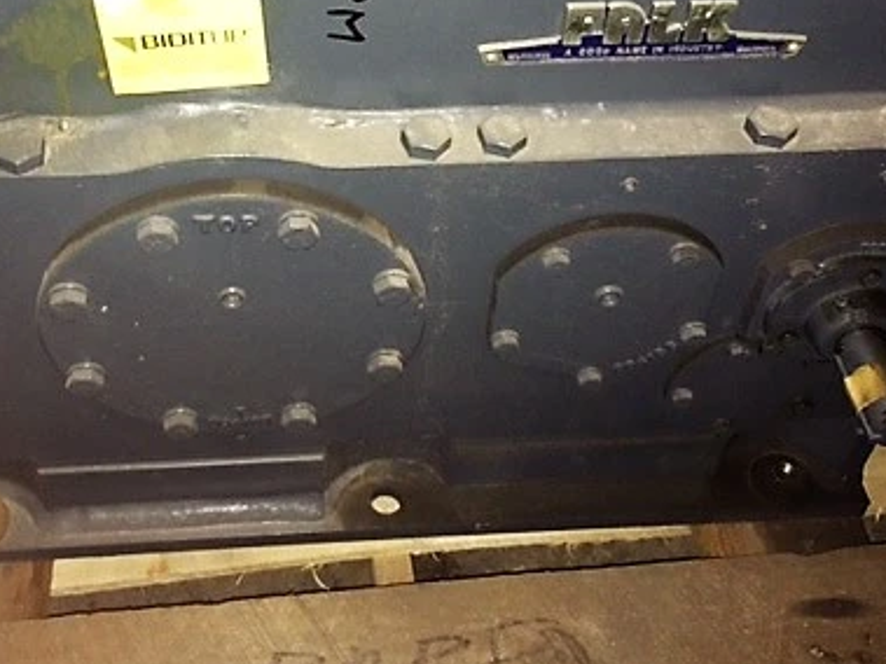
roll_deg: -1.9
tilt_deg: -44.2
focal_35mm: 49
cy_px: 157
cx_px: 355
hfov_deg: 38.8
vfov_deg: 29.1
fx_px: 1254
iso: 125
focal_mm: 4.15
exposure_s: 1/16
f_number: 2.2
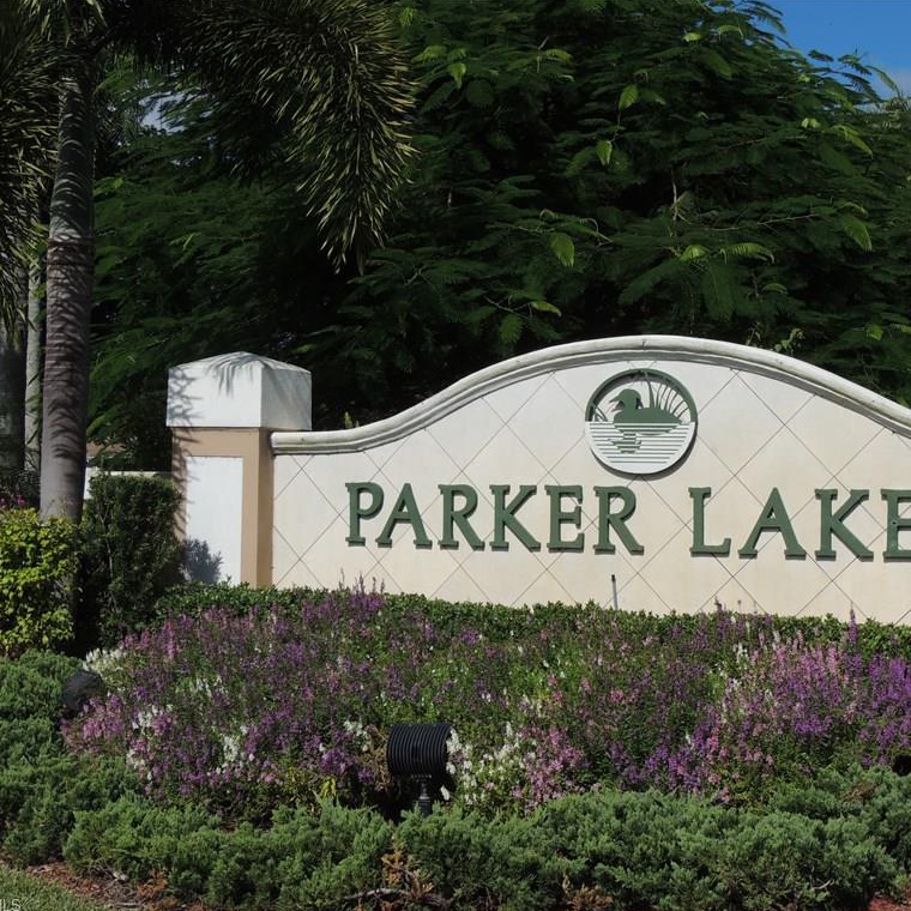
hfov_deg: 30.5
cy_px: 457
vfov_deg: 30.6
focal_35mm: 56
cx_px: 547
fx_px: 1667
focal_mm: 8.3
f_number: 4.9
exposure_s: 1/1250
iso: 100
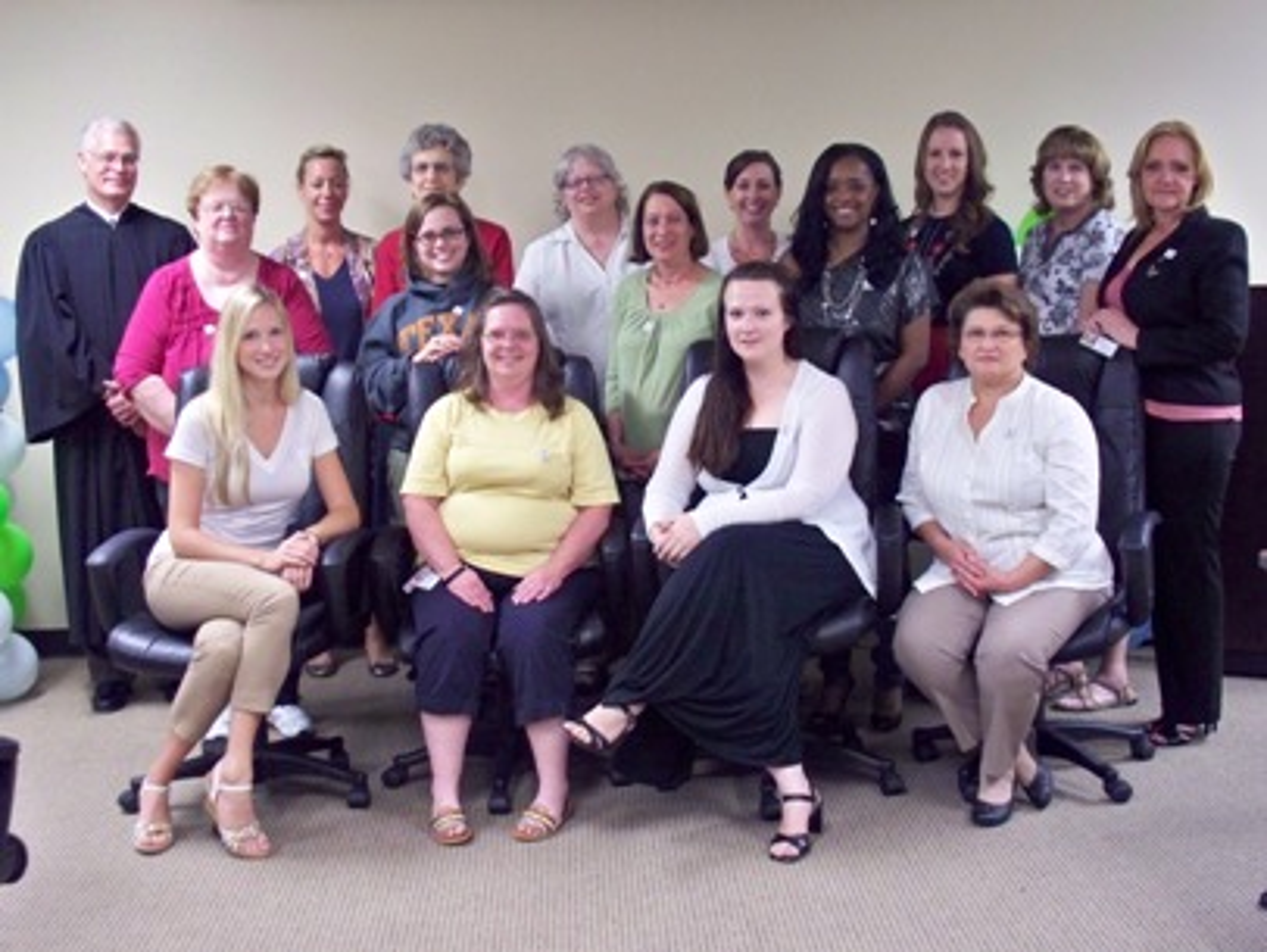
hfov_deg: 41.2
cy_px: 476
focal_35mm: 46
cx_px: 634
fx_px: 1685
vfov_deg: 31.5
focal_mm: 9.86
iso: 400
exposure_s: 1/30
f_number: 2.9
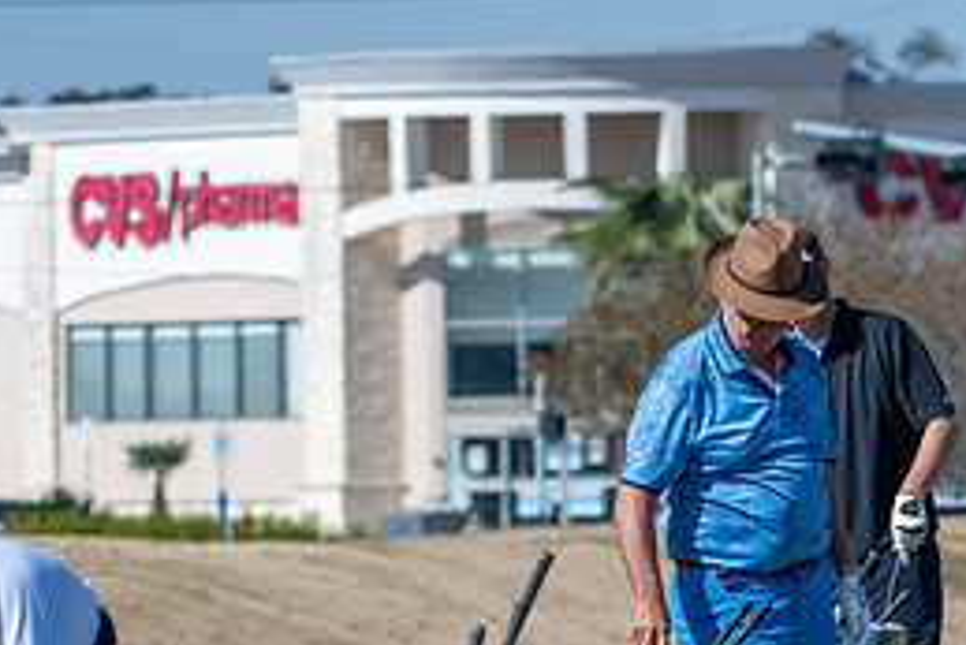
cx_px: 1052
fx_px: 18041
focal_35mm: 672
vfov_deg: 2.0
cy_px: 565
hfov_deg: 3.1
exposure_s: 1/3200
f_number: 5.6
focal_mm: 200
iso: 400
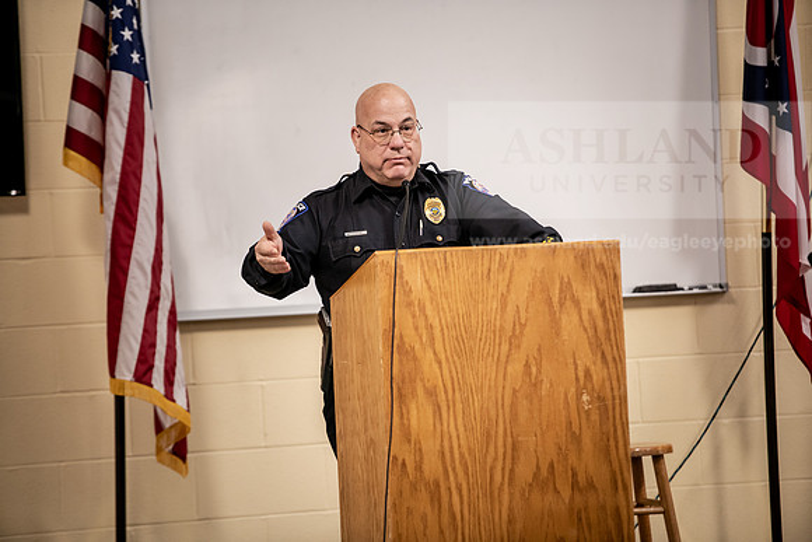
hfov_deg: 11.1
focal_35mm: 185
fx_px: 4174
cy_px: 271
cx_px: 406
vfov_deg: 7.4
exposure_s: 1/200
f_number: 2.8
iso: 1600
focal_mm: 185
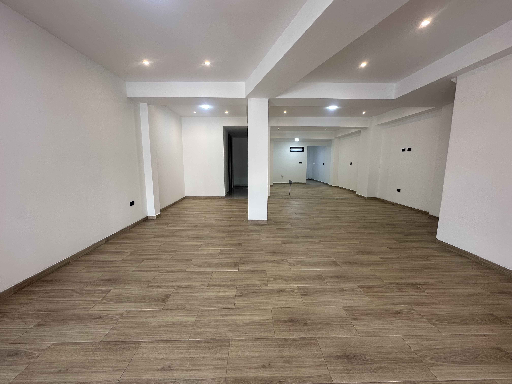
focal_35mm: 14
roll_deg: -0.3
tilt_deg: -6.5
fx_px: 207
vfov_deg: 85.7
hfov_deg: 102.1
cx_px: 256
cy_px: 192
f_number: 2.2
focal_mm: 2.22
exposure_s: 1/99
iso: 64
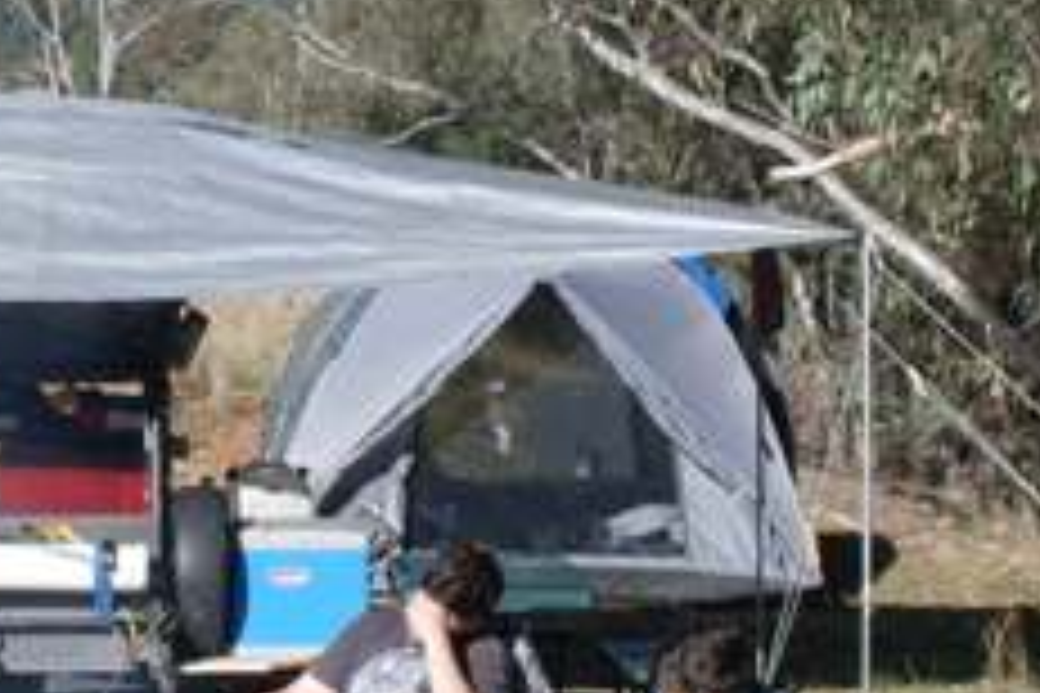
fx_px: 3553
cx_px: 248
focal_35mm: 123
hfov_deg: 16.6
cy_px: 313
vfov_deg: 11.1
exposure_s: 1/180
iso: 80
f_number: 8.4
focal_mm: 6.3
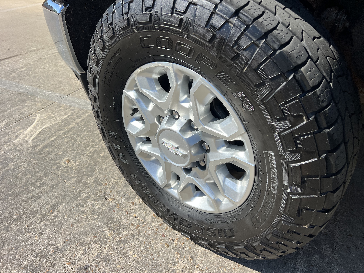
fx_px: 273
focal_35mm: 26
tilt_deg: -29.6
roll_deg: -0.7
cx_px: 182
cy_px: 136
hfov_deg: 67.3
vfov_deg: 53.1
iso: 50
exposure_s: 1/3257
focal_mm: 5.7
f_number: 1.5
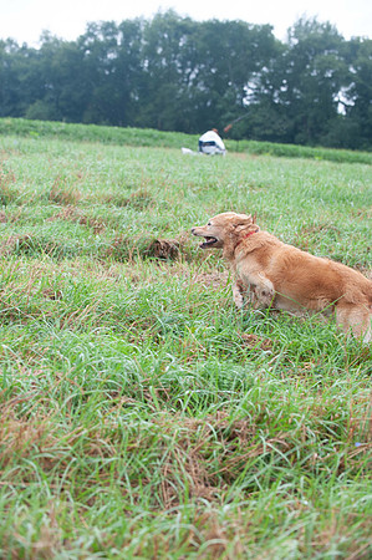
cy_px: 280
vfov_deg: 24.8
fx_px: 1274
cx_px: 186
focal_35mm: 82
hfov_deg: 16.6
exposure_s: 1/800
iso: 800
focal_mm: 82
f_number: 4.5
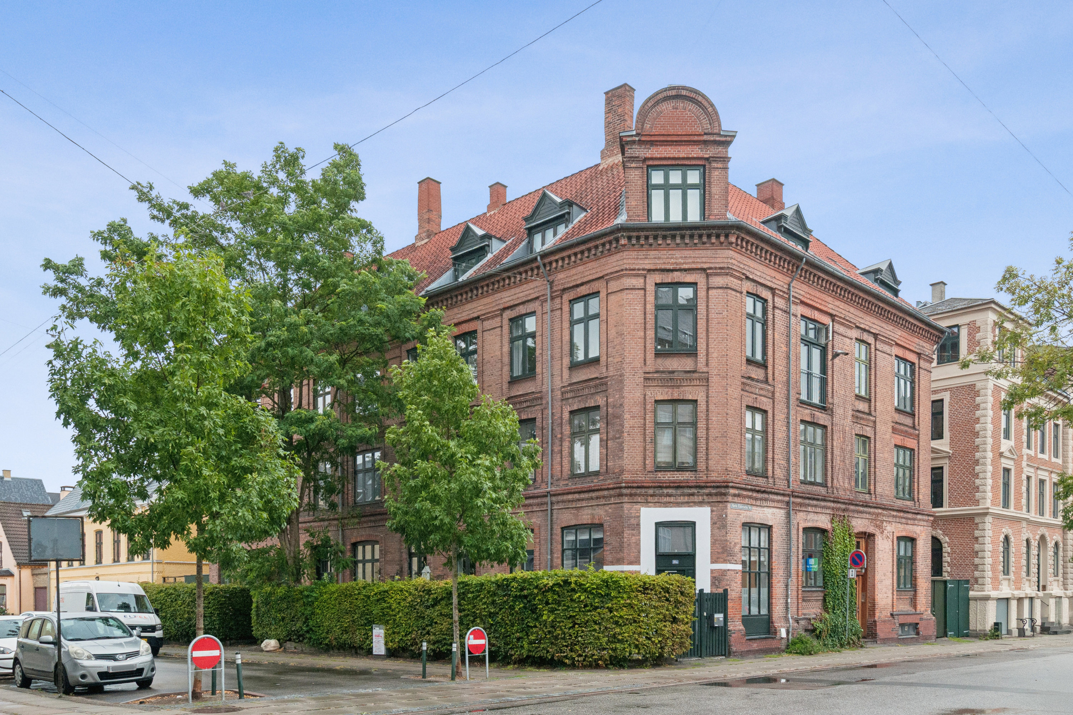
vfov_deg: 47.9
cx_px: 536
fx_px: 805
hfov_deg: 67.4
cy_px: 358
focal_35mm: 27
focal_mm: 18
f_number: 10
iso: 400
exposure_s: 1/250
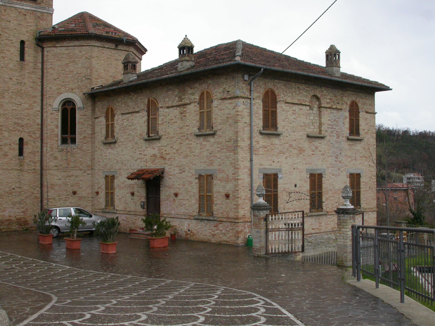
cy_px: 163
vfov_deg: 30.9
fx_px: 591
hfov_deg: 40.4
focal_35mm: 47
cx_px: 218
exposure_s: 1/162
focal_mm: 9.8
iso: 100
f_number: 5.7
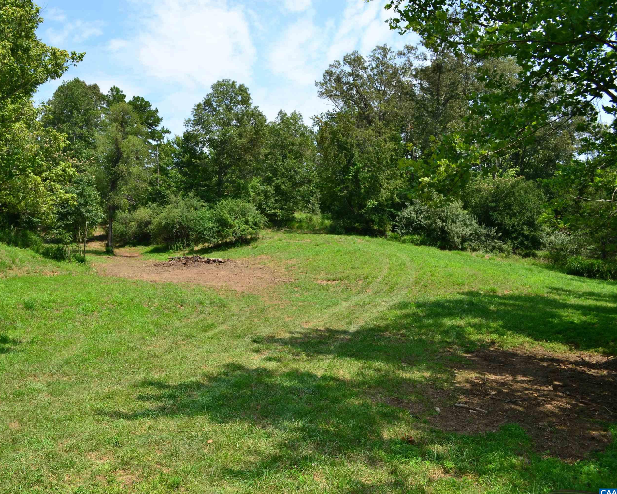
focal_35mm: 31
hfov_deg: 56.8
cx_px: 249
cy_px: 250
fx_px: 566
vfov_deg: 47.1
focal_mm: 18
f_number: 7.1
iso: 100
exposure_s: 1/250
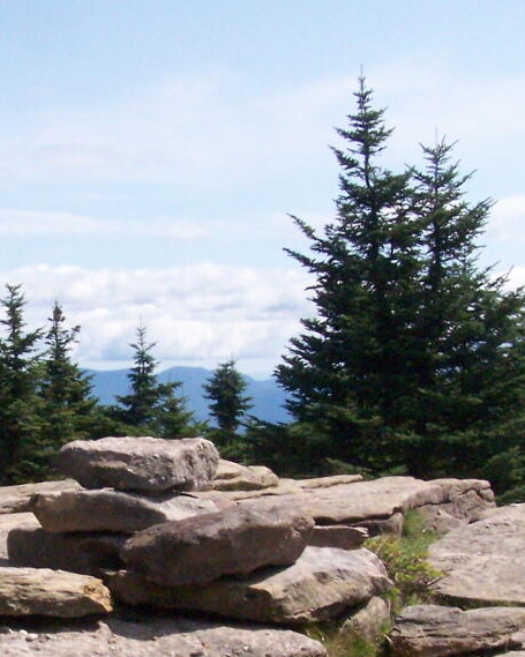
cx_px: 53
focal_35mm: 89
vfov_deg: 21.2
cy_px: 524
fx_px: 1729
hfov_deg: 17.0
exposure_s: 1/1600
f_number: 5.6
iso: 400
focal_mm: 6.3
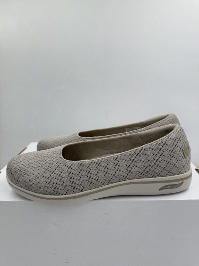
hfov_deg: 56.8
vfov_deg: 71.6
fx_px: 184
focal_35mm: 24
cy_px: 133
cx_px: 100
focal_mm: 6.76
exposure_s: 1/627
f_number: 1.78
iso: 80
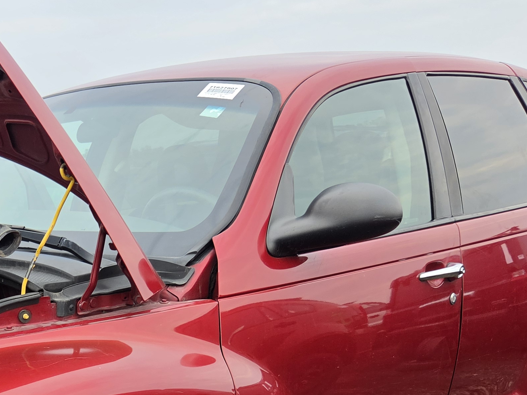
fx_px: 883
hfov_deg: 31.4
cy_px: 432
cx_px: 34
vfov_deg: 23.7
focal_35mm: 58
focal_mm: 5.4
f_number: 1.8
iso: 80
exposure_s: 1/1090
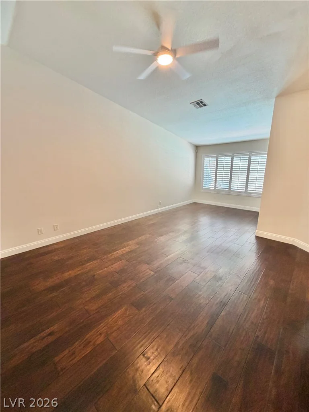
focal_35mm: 14
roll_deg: +0.9
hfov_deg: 85.7
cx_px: 154
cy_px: 206
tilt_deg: -11.1
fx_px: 167
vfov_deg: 102.1
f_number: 2.2
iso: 160
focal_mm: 2.22
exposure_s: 1/62
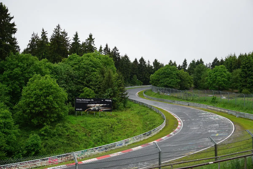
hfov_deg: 42.3
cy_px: 84
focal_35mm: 46
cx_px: 126
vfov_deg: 28.9
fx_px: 327
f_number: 8
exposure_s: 1/80
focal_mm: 31
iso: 100
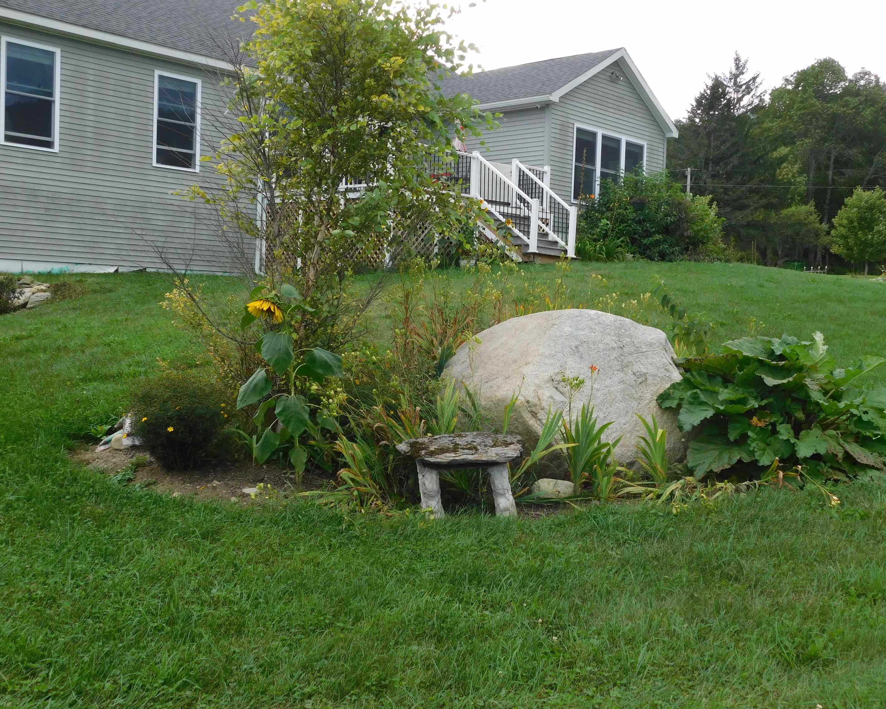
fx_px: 996
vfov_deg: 39.2
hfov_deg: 47.9
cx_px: 474
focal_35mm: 38
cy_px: 357
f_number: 3.5
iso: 125
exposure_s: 1/500
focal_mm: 6.3
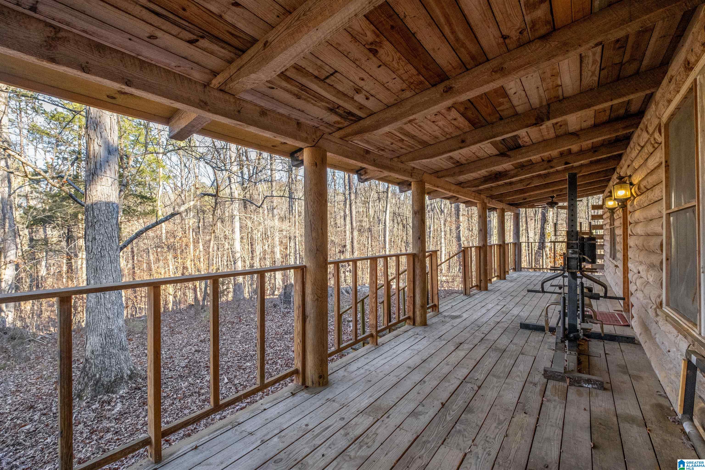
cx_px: 352
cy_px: 235
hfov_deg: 100.4
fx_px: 294
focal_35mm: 15
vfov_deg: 77.3
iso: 800
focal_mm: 10
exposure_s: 1/125
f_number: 8
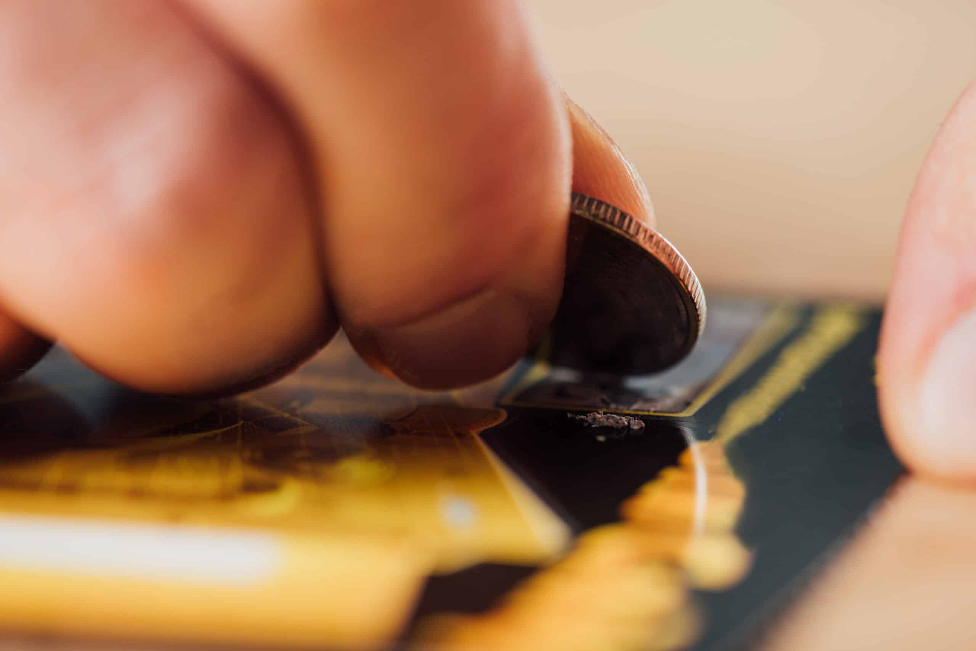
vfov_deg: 13.1
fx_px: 2848
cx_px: 488
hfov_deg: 19.4
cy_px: 326
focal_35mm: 105
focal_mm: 105
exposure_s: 1/200
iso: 100
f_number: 8
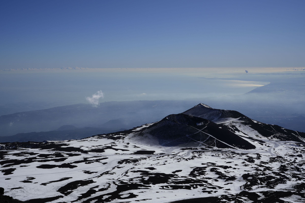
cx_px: 152
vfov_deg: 34.2
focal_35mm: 39
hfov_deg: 49.6
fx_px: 330
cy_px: 102
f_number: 16
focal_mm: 39
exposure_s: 1/320
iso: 100
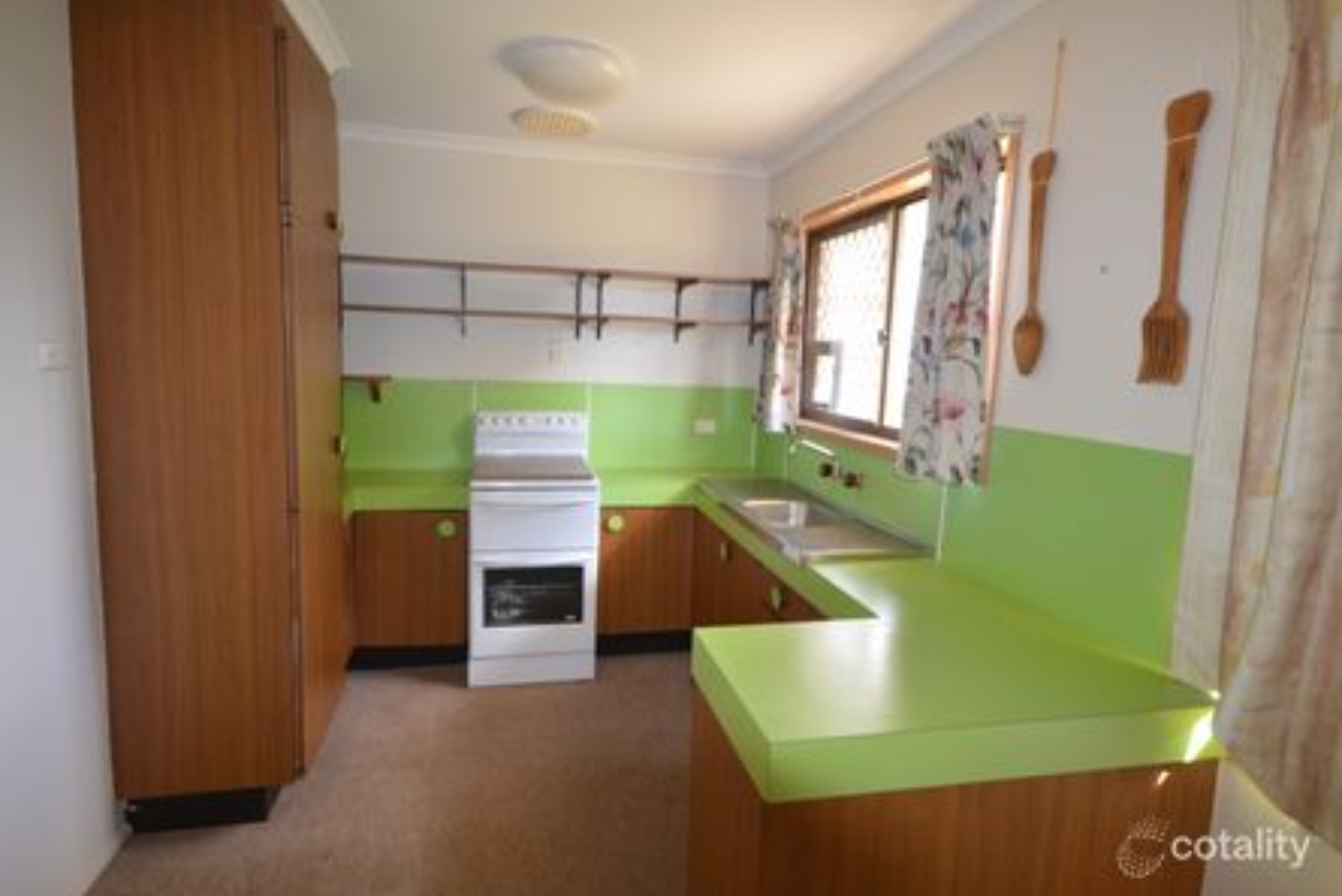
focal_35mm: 19
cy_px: 436
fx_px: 708
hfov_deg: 86.9
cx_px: 651
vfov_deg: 64.6
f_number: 4.5
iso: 560
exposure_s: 1/60
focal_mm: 12
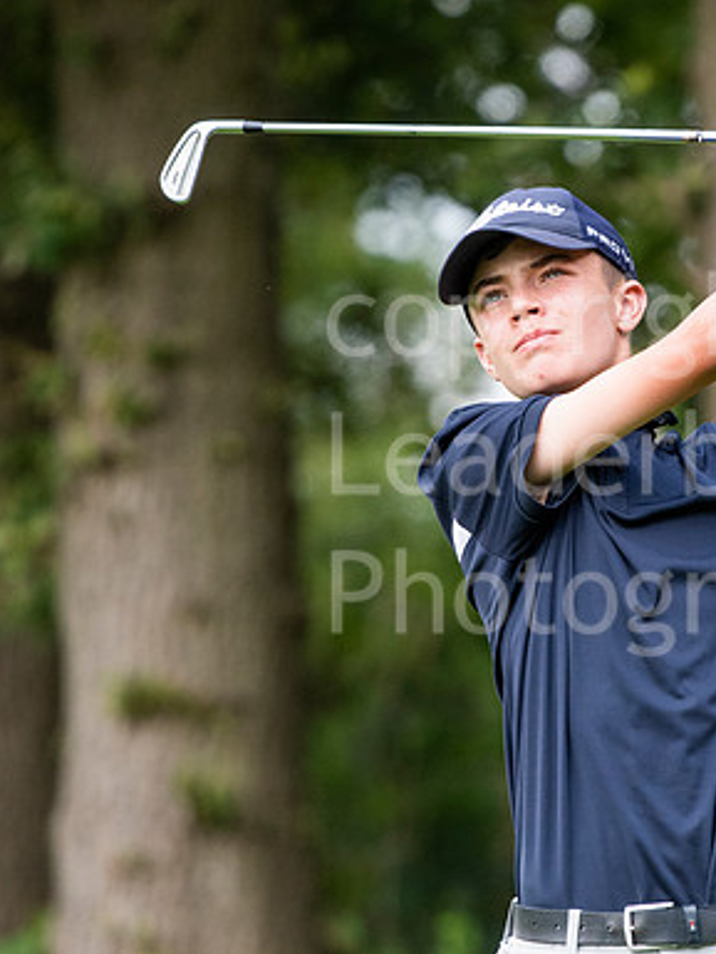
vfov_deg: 2.4
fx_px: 22767
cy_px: 477
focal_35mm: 826
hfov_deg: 1.8
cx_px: 652
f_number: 5.6
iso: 1600
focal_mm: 380
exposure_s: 1/1000
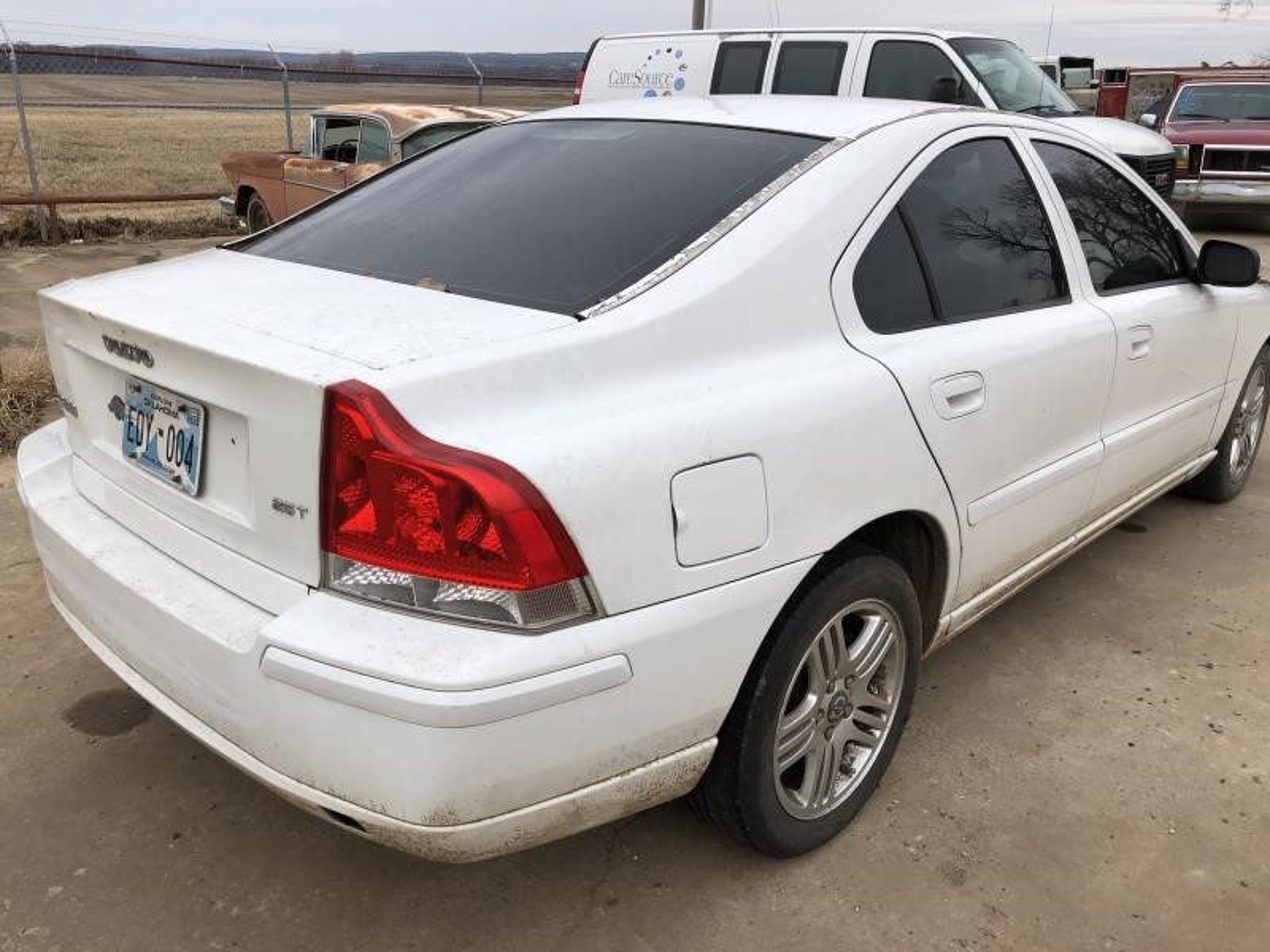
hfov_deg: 63.4
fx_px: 1027
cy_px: 476
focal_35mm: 28
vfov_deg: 49.7
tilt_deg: -20.8
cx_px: 635
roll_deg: -1.8
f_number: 1.8
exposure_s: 1/1066
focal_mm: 3.99
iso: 20
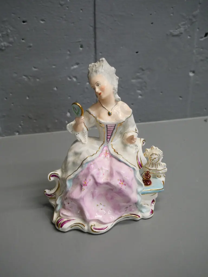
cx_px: 104
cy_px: 138
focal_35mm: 46
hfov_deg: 31.5
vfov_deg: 41.2
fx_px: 369
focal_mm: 23
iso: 1600
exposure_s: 1/100
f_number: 5.6
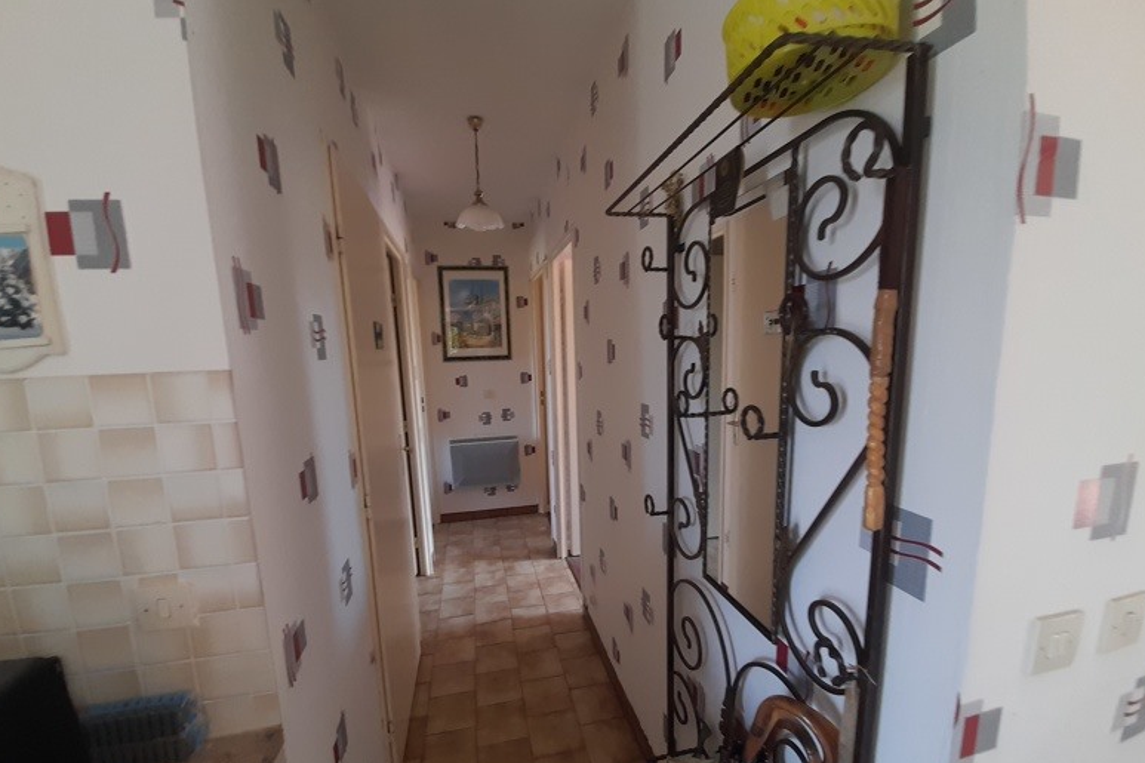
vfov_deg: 81.0
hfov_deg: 104.3
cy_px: 418
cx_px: 575
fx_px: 445
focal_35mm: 14
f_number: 2.2
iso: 100
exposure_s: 1/40
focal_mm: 1.42
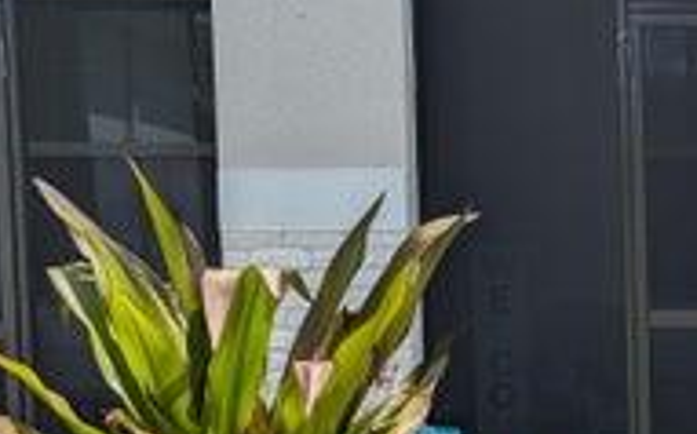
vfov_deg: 15.2
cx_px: 916
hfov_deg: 21.9
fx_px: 1613
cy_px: 368
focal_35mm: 85
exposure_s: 1/840
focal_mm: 6.9
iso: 18
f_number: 1.68
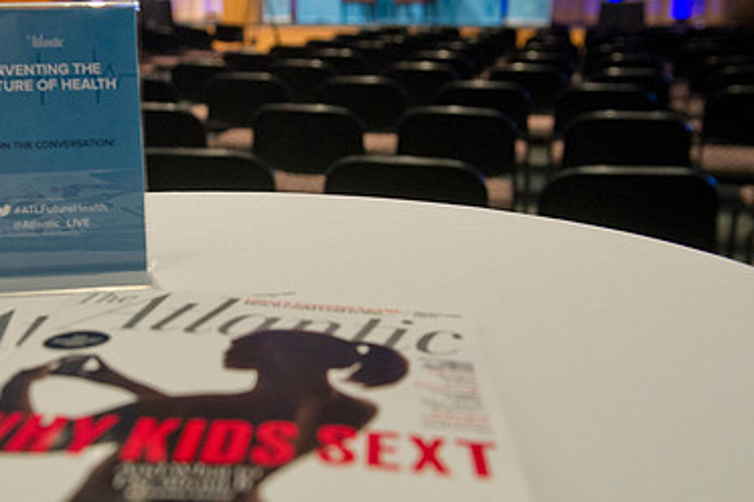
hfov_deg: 37.2
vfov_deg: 25.5
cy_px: 251
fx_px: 1110
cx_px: 272
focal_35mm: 53
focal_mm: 34
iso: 2500
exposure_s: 1/125
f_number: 4.5
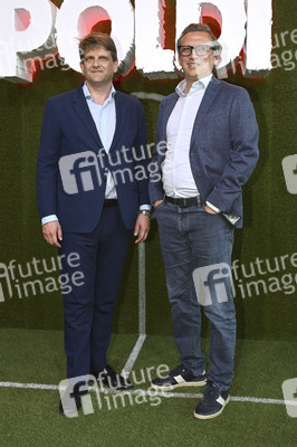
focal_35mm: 35
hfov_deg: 37.8
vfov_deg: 54.5
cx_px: 148
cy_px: 224
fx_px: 434
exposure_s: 1/250
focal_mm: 35
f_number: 4.5
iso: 800
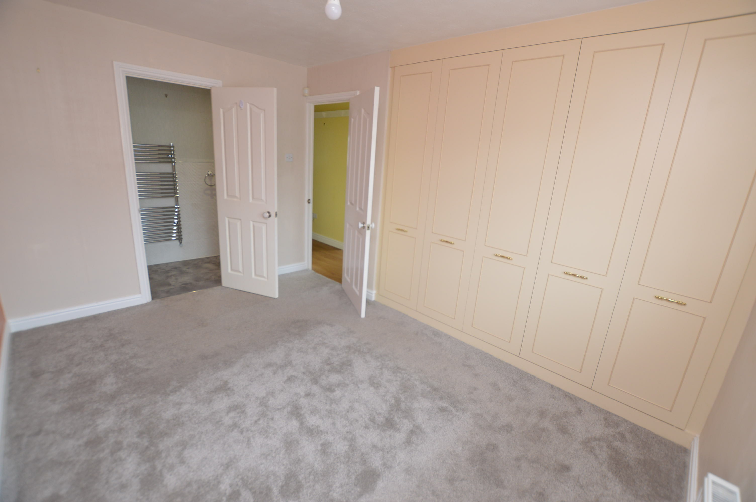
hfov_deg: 100.4
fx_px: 315
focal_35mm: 15
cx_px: 378
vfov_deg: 77.2
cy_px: 251
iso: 400
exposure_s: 1/80
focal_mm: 10
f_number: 4.5
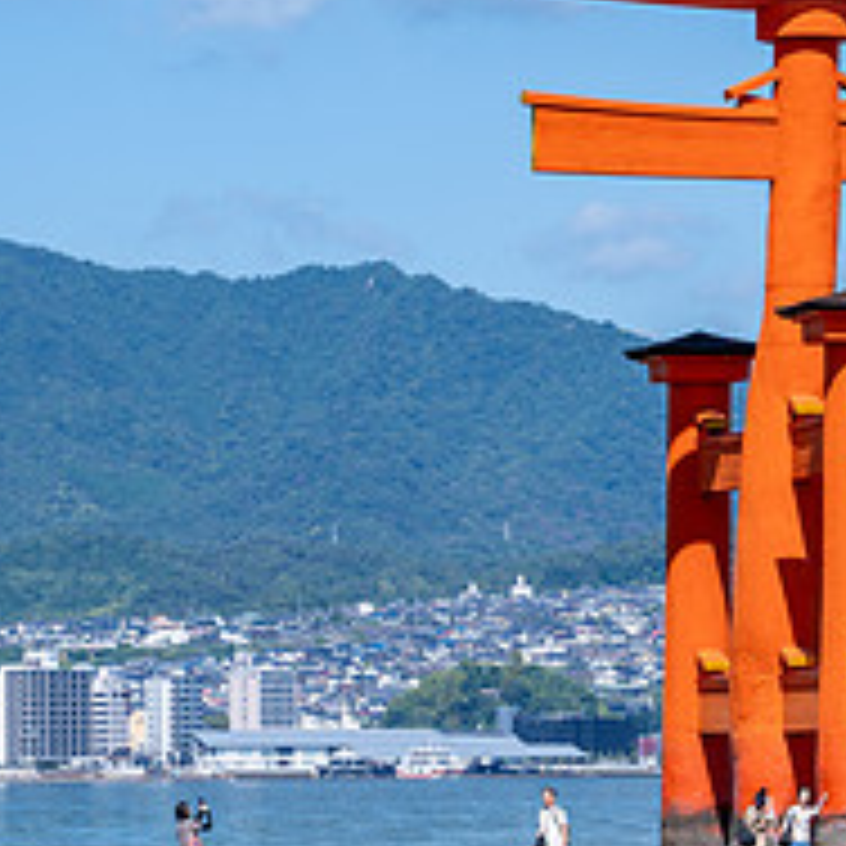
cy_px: 681
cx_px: 761
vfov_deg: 7.9
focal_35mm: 220
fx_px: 6083
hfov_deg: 7.9
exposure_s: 1/320
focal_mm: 70
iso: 125
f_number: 8
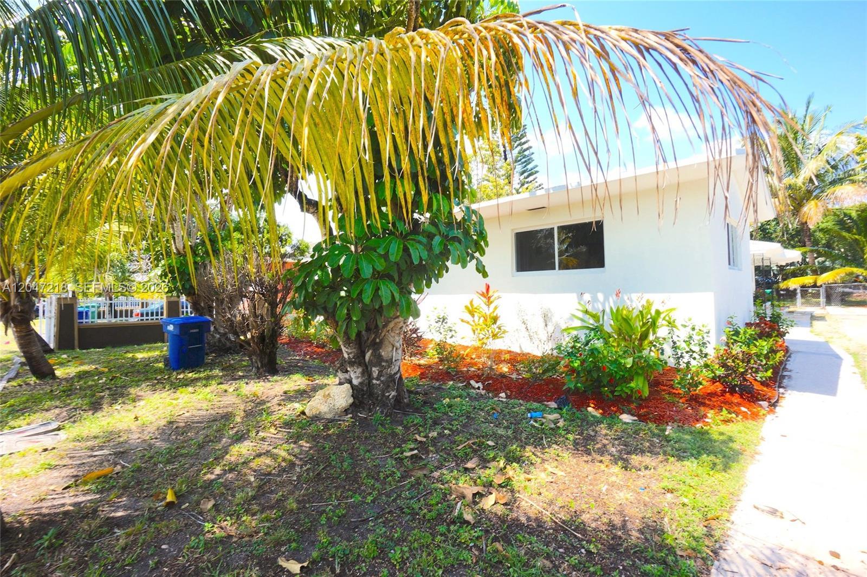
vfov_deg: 77.3
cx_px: 434
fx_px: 361
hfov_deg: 100.4
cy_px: 288
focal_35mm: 15
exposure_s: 1/80
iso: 100
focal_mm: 10
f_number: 13
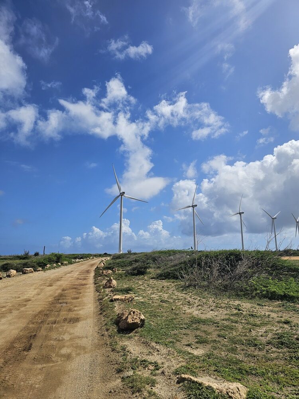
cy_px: 200
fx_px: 265
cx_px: 150
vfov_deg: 73.9
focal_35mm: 23
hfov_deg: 58.9
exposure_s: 1/1742
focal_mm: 6.3
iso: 10
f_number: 1.7
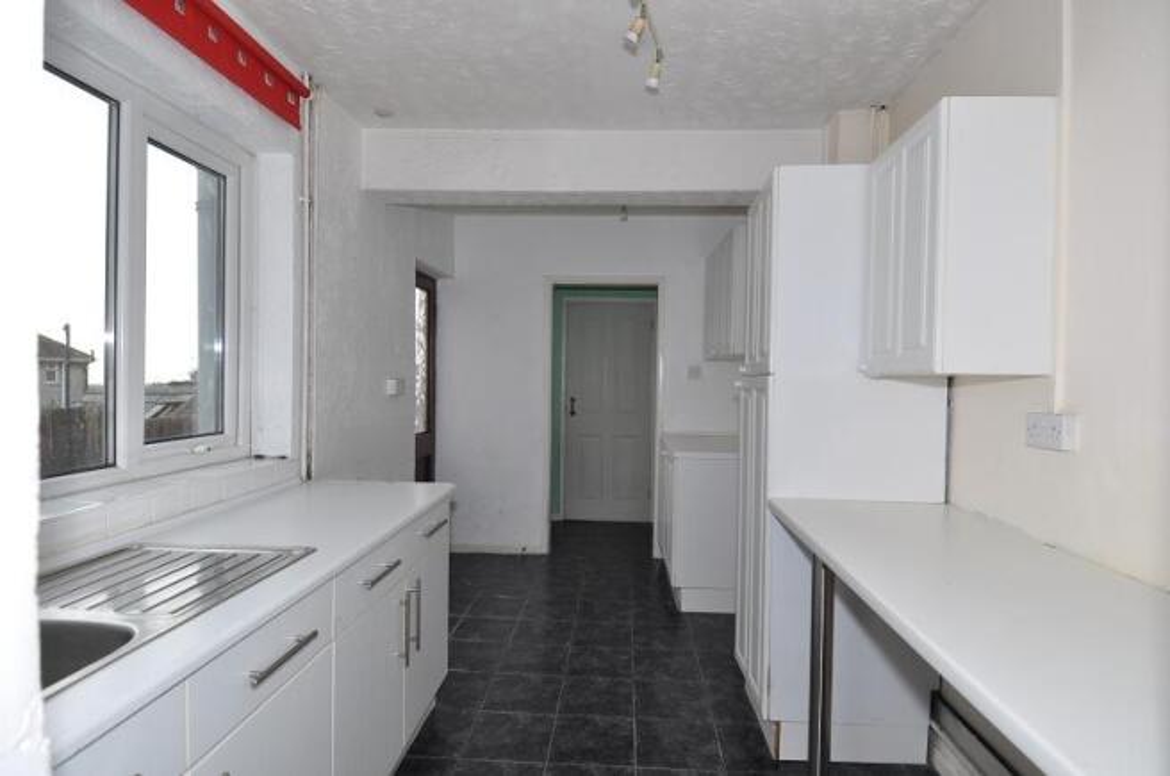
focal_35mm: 18
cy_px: 388
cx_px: 585
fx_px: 584
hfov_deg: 90.1
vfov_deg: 67.2
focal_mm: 12
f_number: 6.3
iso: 200
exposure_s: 1/160
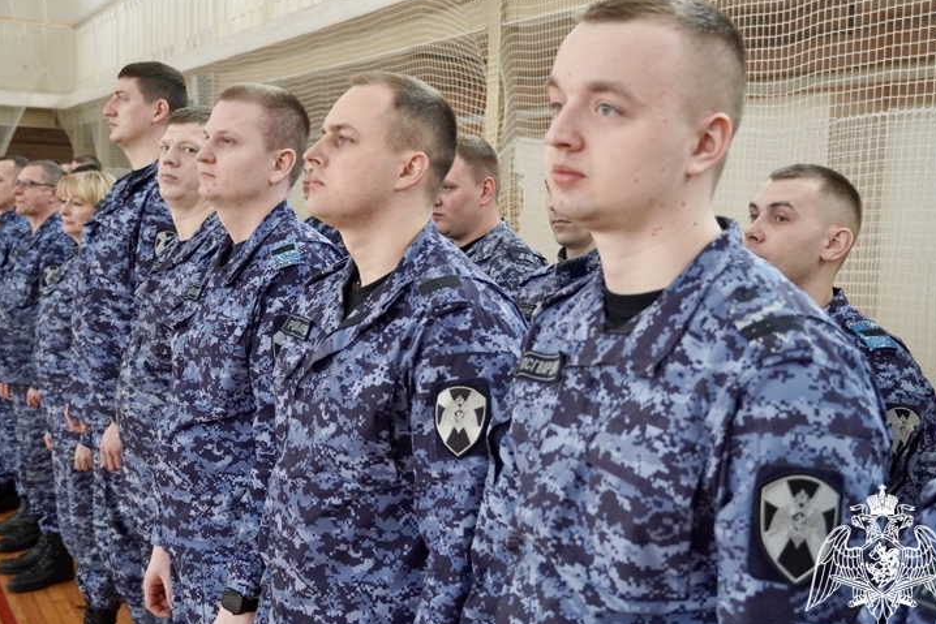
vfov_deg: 28.7
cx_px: 484
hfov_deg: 41.9
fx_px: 1222
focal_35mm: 47
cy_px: 318
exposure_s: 1/160
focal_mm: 30
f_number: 4.5
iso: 2500
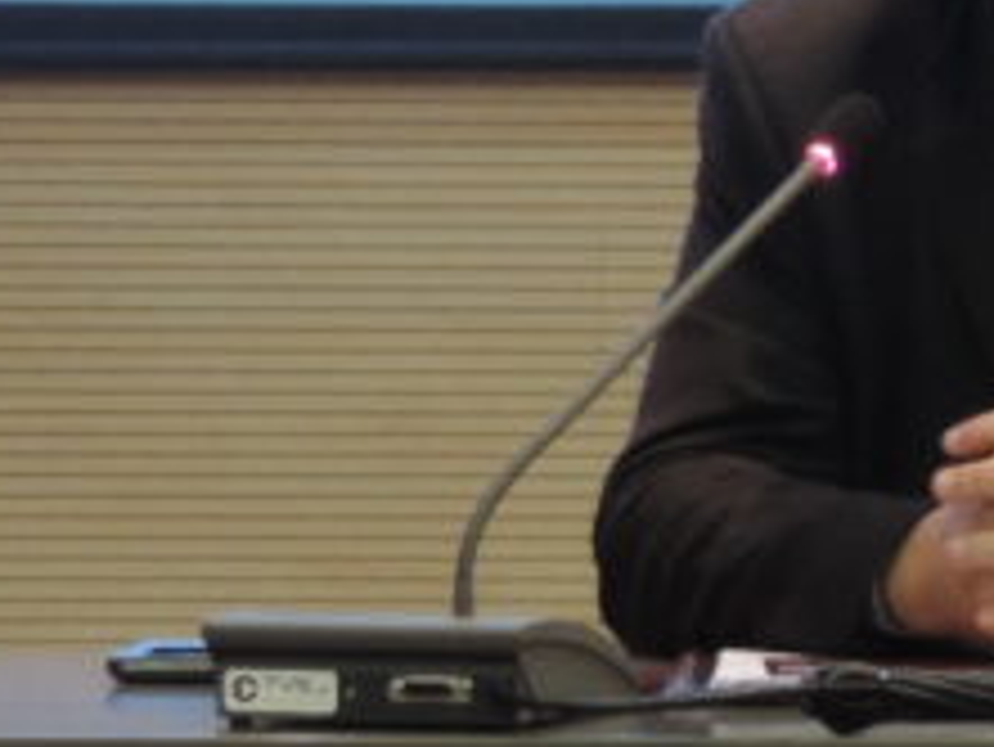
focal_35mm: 324
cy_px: 270
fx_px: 9309
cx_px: 1952
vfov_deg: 4.6
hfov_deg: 6.0
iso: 400
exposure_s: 1/20
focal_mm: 12.4
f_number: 3.9
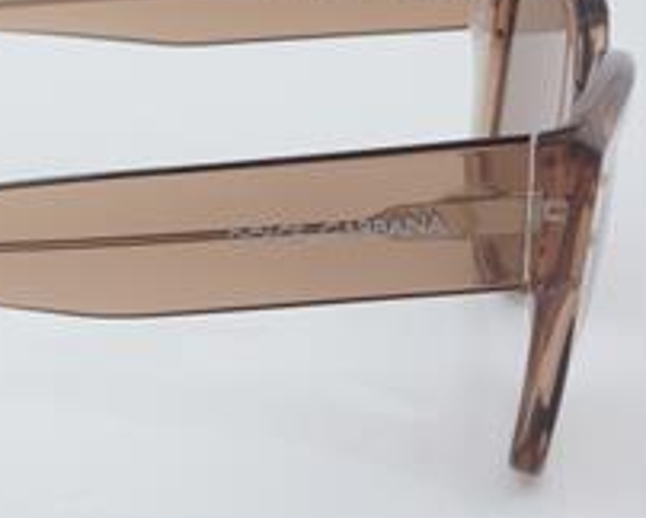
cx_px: 29
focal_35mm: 139
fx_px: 2660
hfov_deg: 13.7
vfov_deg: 11.1
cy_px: 224
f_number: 32
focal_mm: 50
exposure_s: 1/4
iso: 100
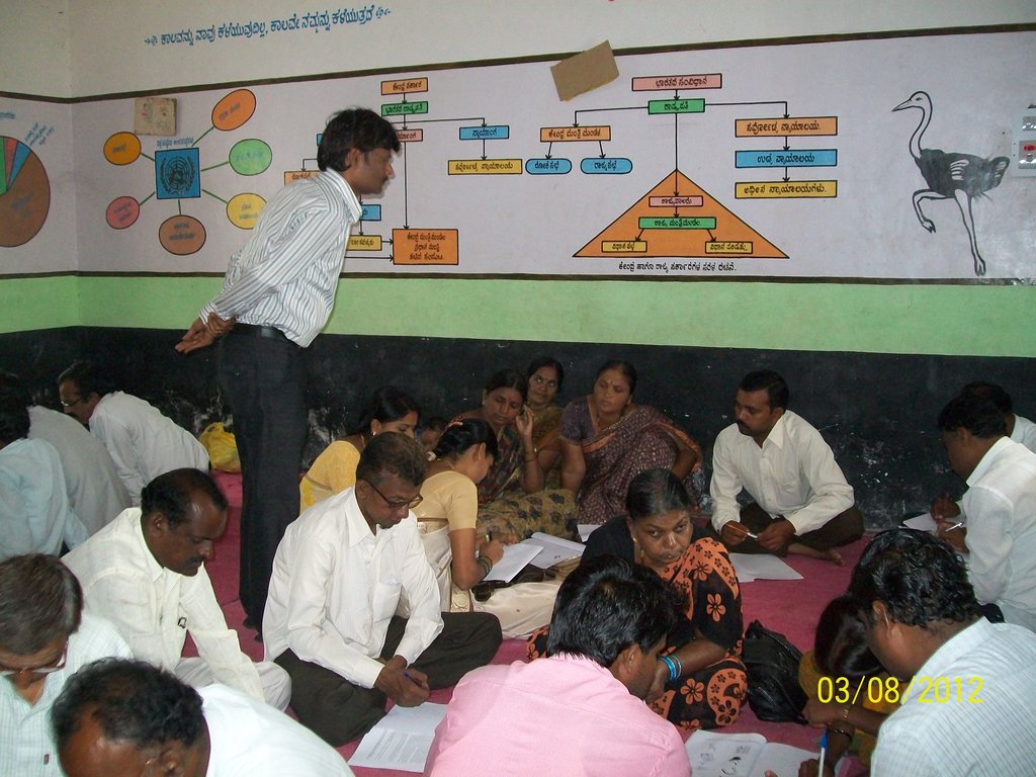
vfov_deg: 39.7
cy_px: 388
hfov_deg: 51.4
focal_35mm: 36
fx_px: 1077
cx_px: 518
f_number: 2.7
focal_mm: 6
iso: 160
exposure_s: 1/60
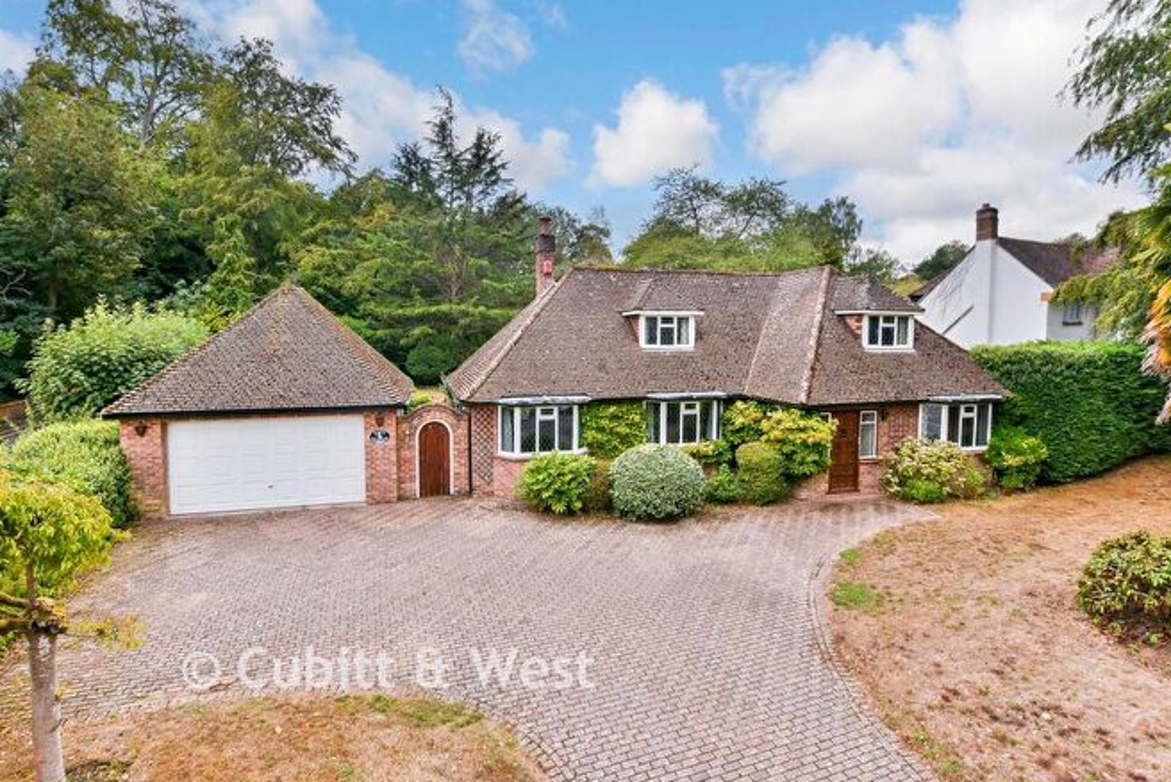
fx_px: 521
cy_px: 383
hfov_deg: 96.7
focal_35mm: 16
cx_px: 587
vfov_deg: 73.8
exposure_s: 1/60
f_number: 11
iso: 250
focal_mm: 10
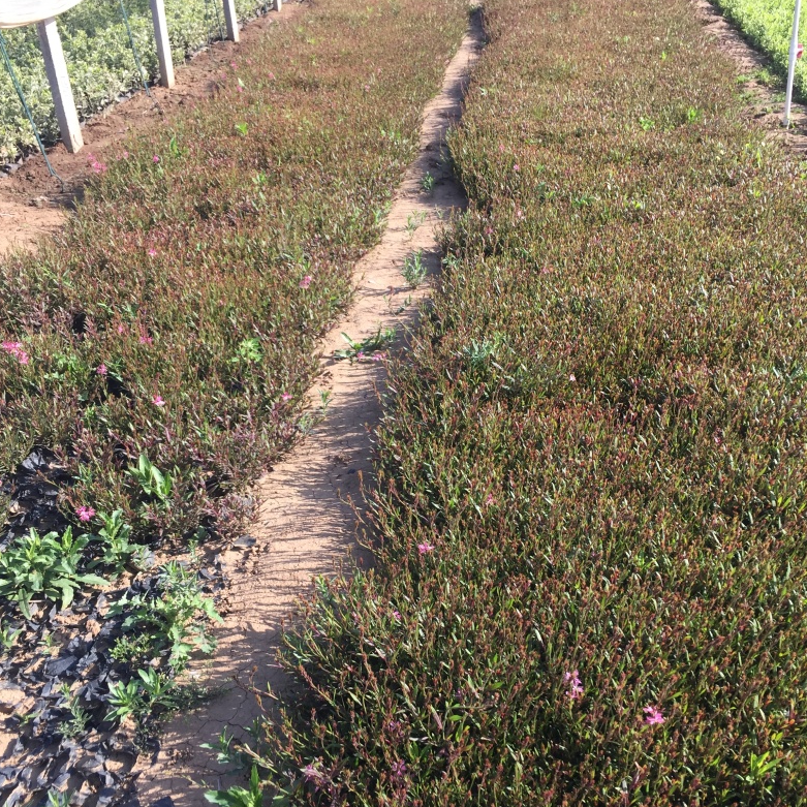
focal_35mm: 35
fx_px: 923
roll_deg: +4.8
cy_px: 471
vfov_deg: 47.0
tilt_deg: -33.7
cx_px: 398
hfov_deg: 47.2
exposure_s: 1/573
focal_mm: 4.15
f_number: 2.2
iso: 32
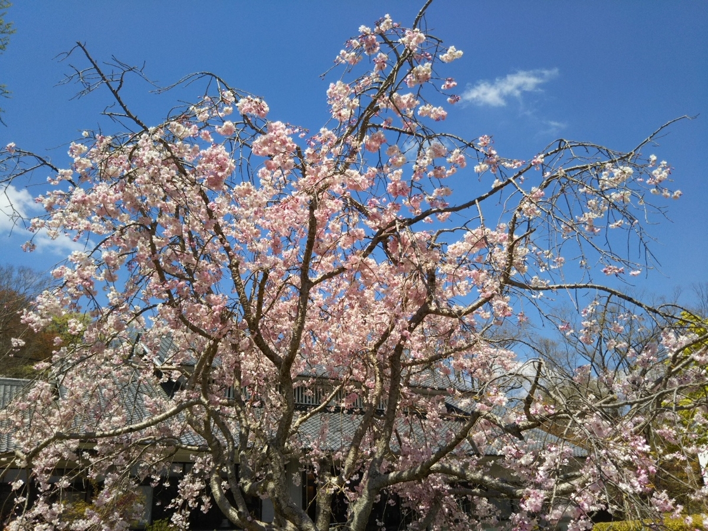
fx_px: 614
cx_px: 354
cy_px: 266
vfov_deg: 46.8
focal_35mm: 30
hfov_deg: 60.0
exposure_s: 1/1217
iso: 25
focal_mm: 4
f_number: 2.2
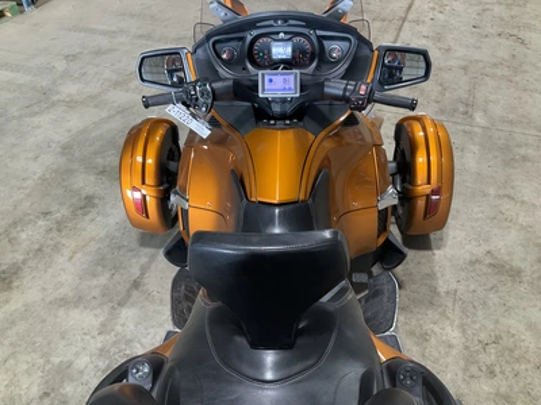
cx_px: 270
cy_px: 202
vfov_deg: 48.2
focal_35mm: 29
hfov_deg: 61.7
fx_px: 453
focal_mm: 3
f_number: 1.8
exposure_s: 1/60
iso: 160
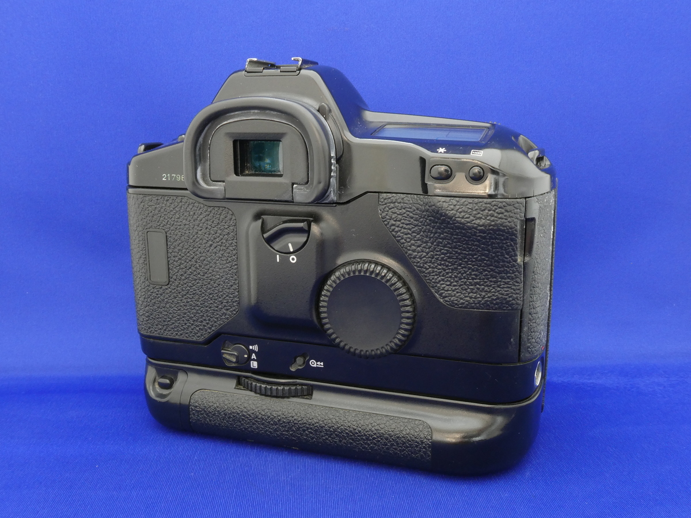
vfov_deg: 42.9
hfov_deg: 55.4
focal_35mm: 33
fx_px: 659
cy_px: 259
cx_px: 346
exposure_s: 1
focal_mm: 5.8
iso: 200
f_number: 8
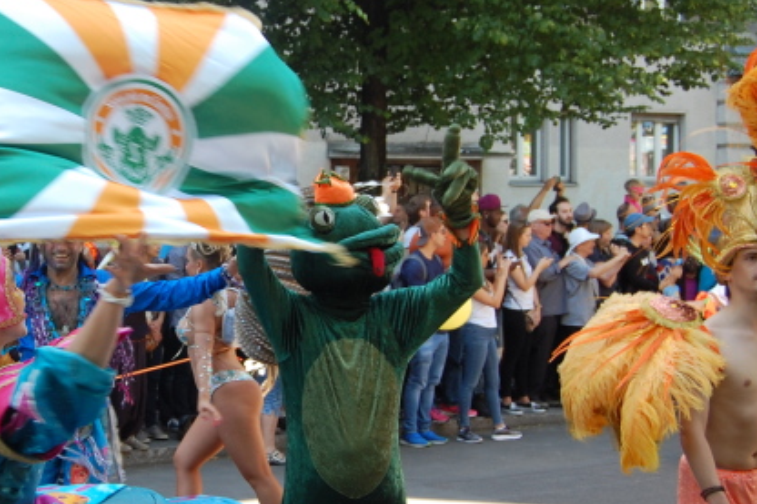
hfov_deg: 26.6
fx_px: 1576
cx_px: 166
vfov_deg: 18.2
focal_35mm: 75
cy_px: 258
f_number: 5.6
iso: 280
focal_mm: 26
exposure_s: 1/125
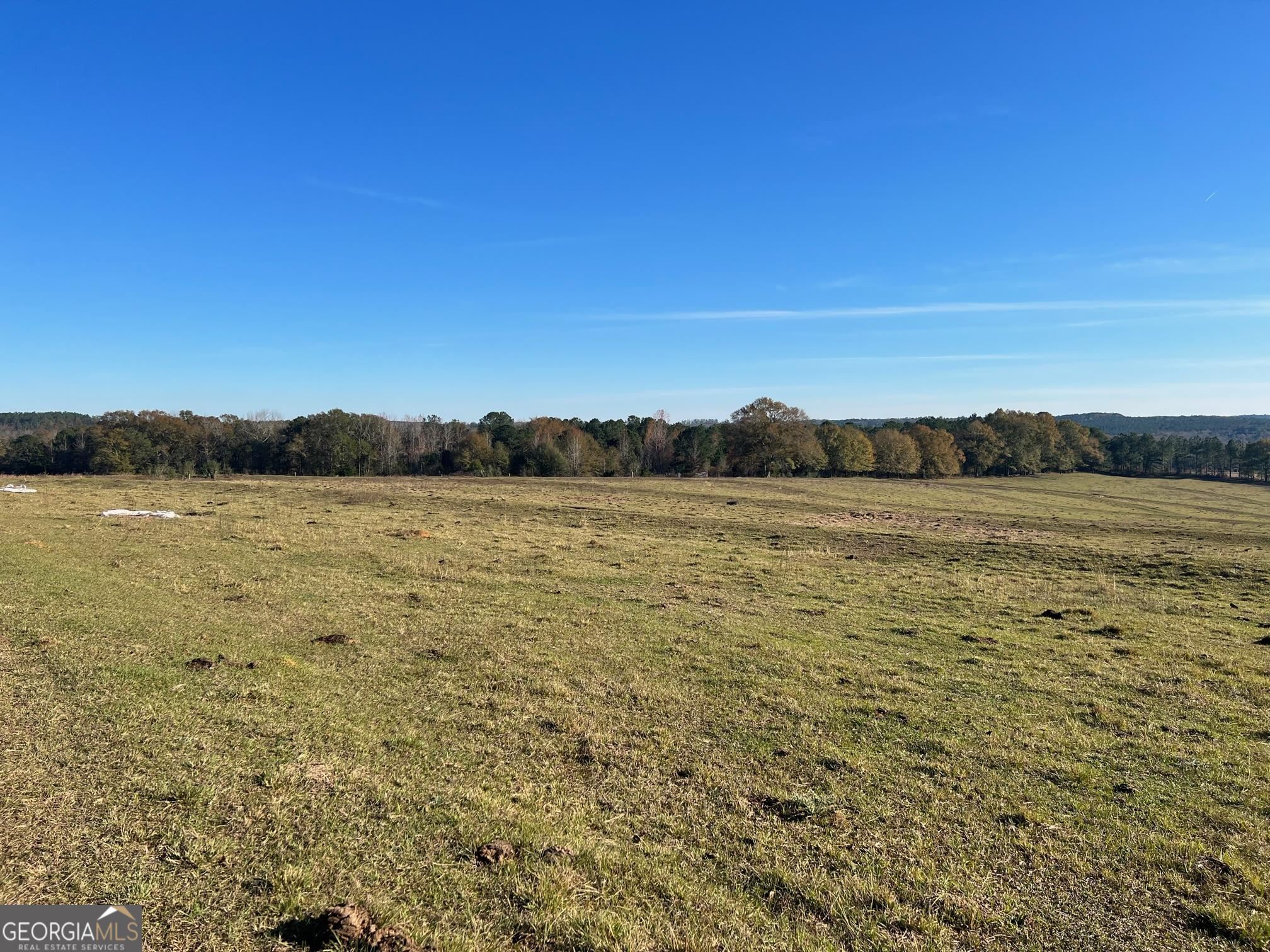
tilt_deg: -4.5
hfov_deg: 67.3
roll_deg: +1.2
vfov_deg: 53.1
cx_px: 635
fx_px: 954
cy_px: 476
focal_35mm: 26
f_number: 1.5
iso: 50
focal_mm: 5.7
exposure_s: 1/3968
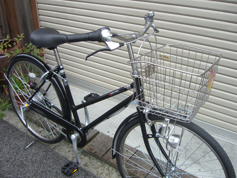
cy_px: 89
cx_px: 118
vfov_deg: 37.7
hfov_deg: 49.0
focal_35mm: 38
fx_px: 260
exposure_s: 1/160
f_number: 2.8
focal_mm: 7.9
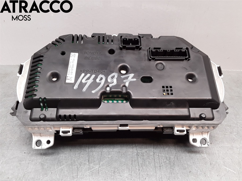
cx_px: 121
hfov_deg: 63.4
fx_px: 196
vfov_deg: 49.7
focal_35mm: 28
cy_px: 90
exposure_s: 1/50
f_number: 1.9
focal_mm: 2.91
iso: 50
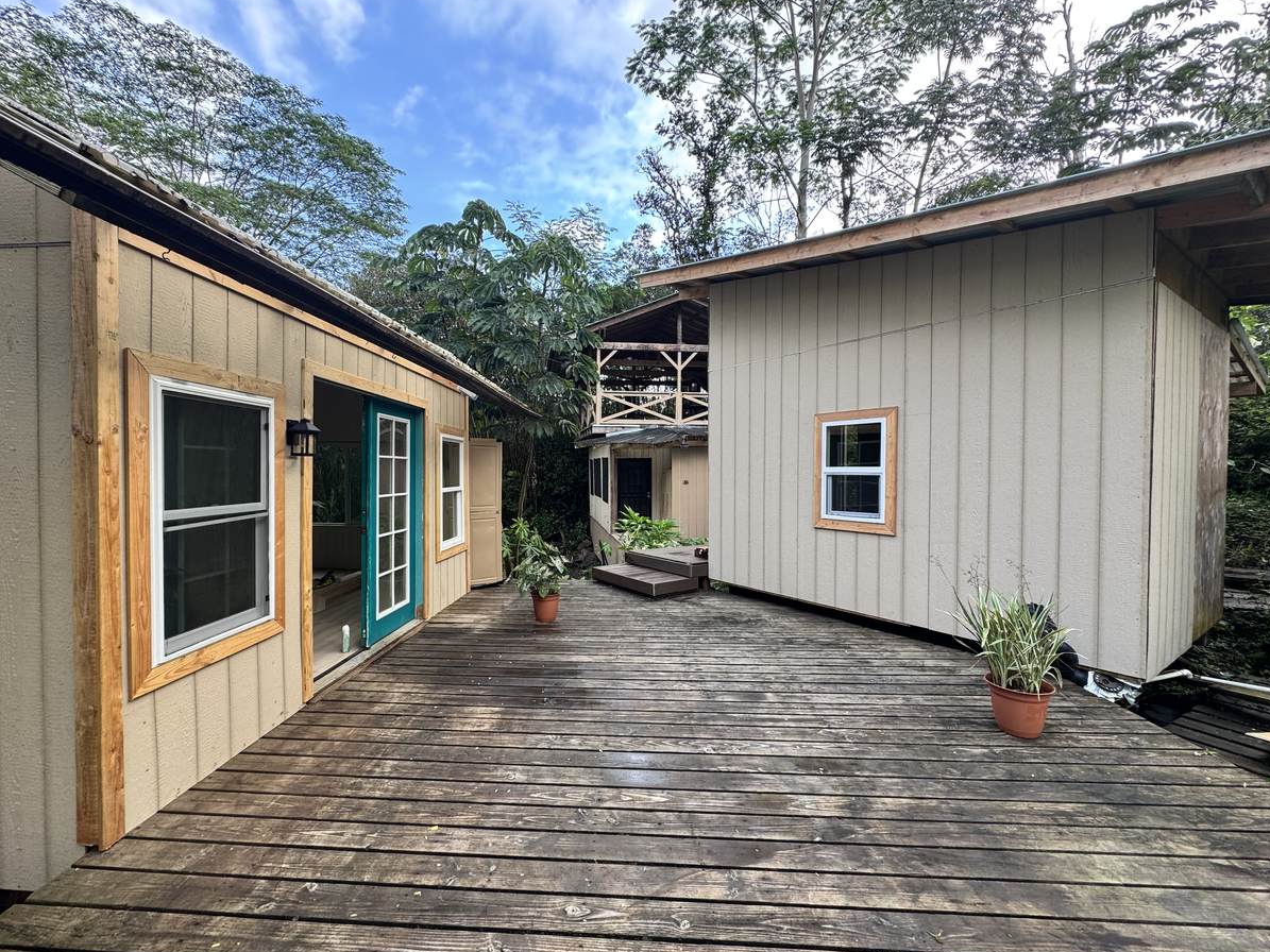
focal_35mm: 15
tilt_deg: -2.2
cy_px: 482
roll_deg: -0.2
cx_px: 595
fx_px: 550
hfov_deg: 98.1
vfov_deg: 81.7
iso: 40
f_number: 2.2
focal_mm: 2.22
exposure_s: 1/99
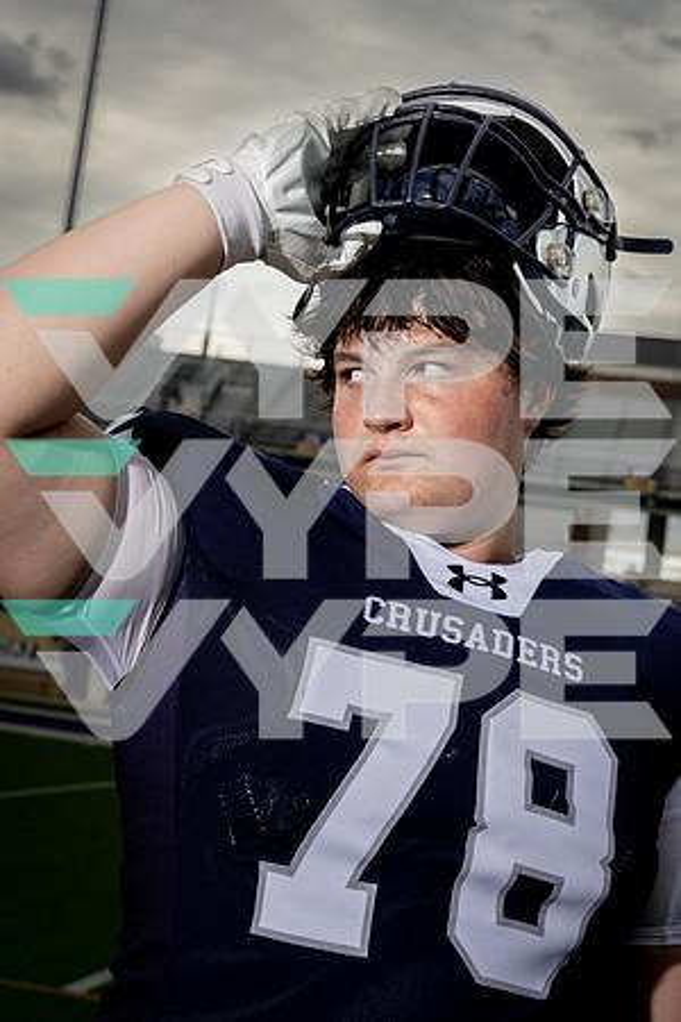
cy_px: 511
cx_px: 340
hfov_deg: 24.2
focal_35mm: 56
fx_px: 1589
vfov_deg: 35.6
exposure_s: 1/250
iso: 250
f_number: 8
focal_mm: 56
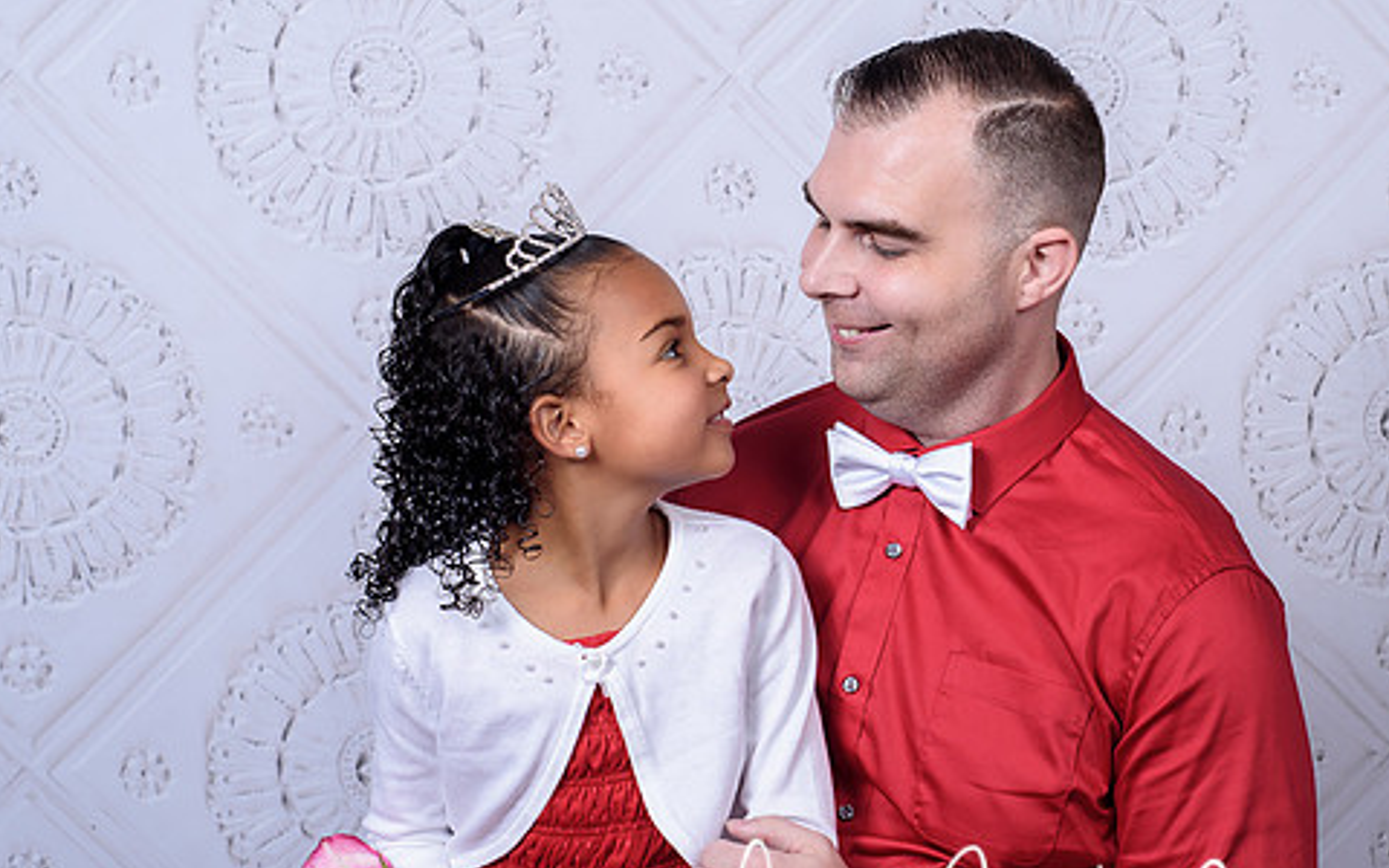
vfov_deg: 15.5
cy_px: 419
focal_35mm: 84
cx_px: 1005
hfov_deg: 24.4
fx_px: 3180
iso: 100
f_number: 5.6
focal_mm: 50
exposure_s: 1/200
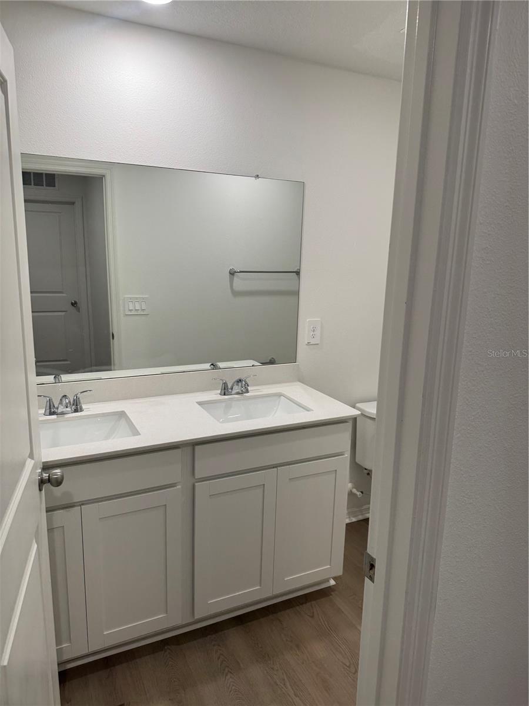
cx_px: 264
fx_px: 489
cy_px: 353
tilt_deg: -11.7
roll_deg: -2.6
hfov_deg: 56.8
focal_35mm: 24
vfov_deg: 71.6
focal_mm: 6.76
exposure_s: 1/120
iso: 100
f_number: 1.78
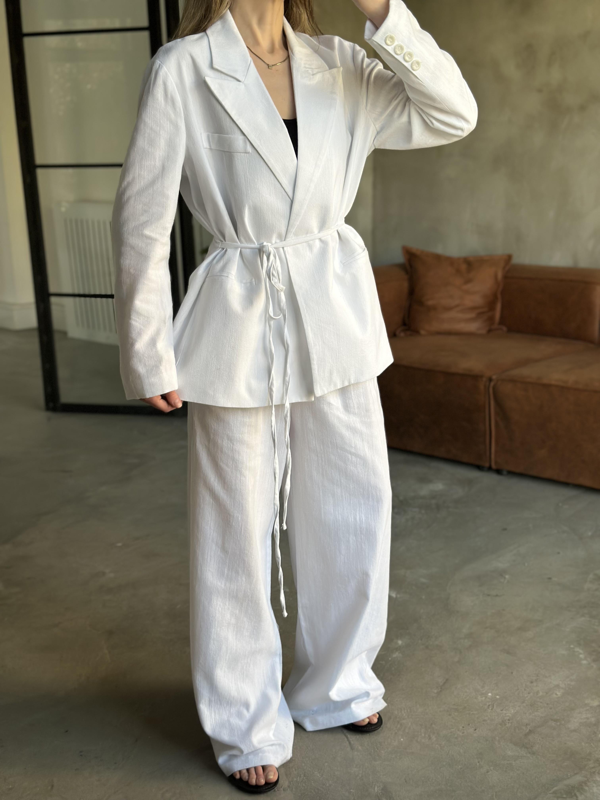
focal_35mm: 48
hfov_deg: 30.3
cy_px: 400
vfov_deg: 39.7
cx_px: 300
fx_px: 1109
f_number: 1.78
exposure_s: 1/108
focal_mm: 6.86
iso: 125
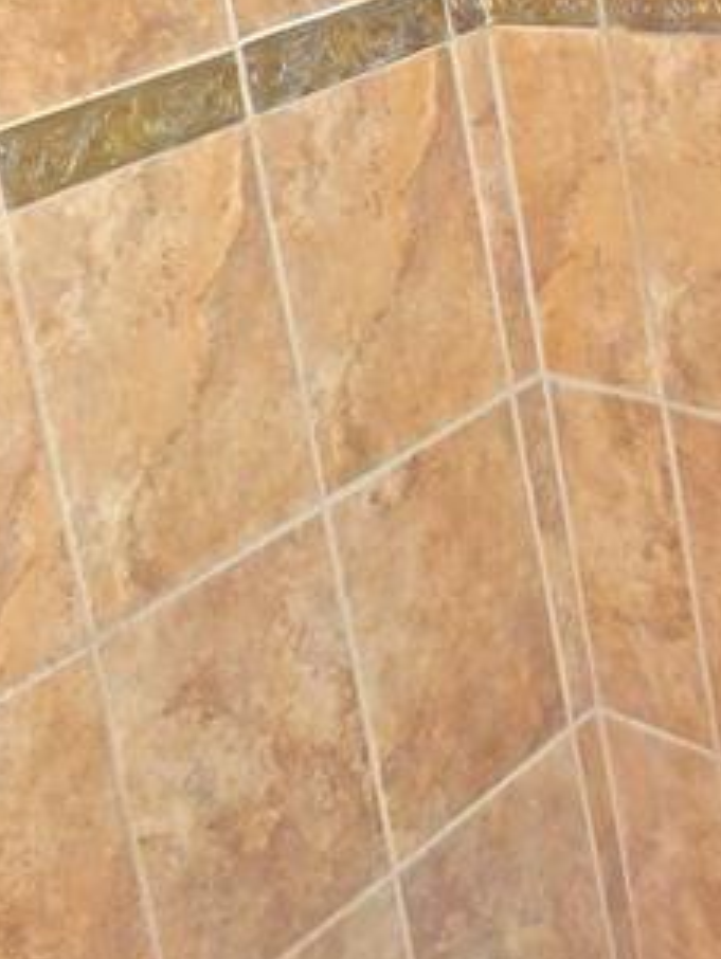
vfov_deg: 28.3
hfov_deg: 24.0
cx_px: 289
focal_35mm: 61
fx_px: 1692
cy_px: -140
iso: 100
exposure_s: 1/60
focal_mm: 4.3
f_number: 3.3
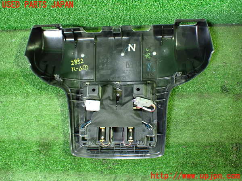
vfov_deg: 46.8
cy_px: 90
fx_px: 210
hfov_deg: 60.0
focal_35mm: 30
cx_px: 121
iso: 800
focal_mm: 5.4
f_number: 2.3
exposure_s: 1/30
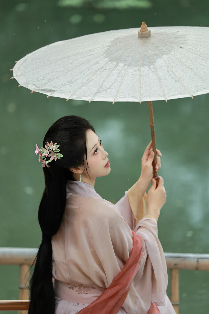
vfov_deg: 10.3
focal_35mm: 199
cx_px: 104
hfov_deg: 6.9
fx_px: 1733
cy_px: 157
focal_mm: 200
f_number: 2.8
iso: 400
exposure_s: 1/320
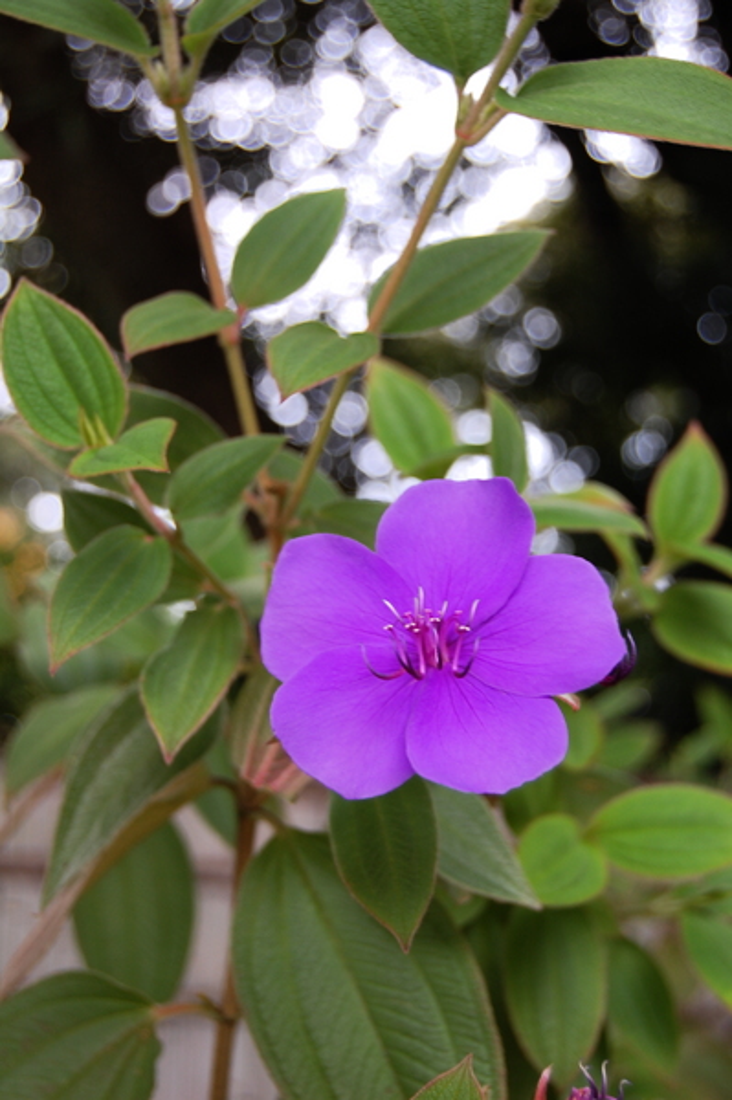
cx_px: 366
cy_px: 550
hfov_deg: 23.7
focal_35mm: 57
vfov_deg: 35.1
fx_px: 1741
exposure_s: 1/25
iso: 200
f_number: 5
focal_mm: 38
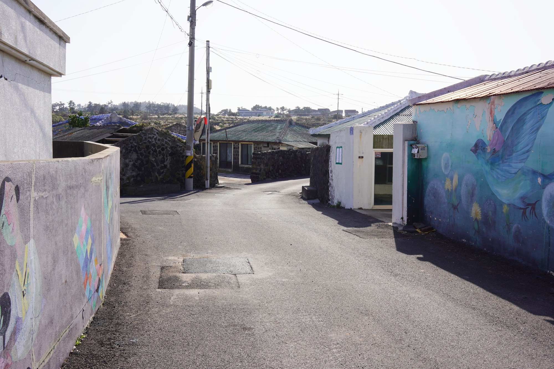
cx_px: 277
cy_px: 184
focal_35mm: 35
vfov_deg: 37.9
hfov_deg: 54.4
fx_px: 539
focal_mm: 35
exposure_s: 1/100
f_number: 14
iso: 100
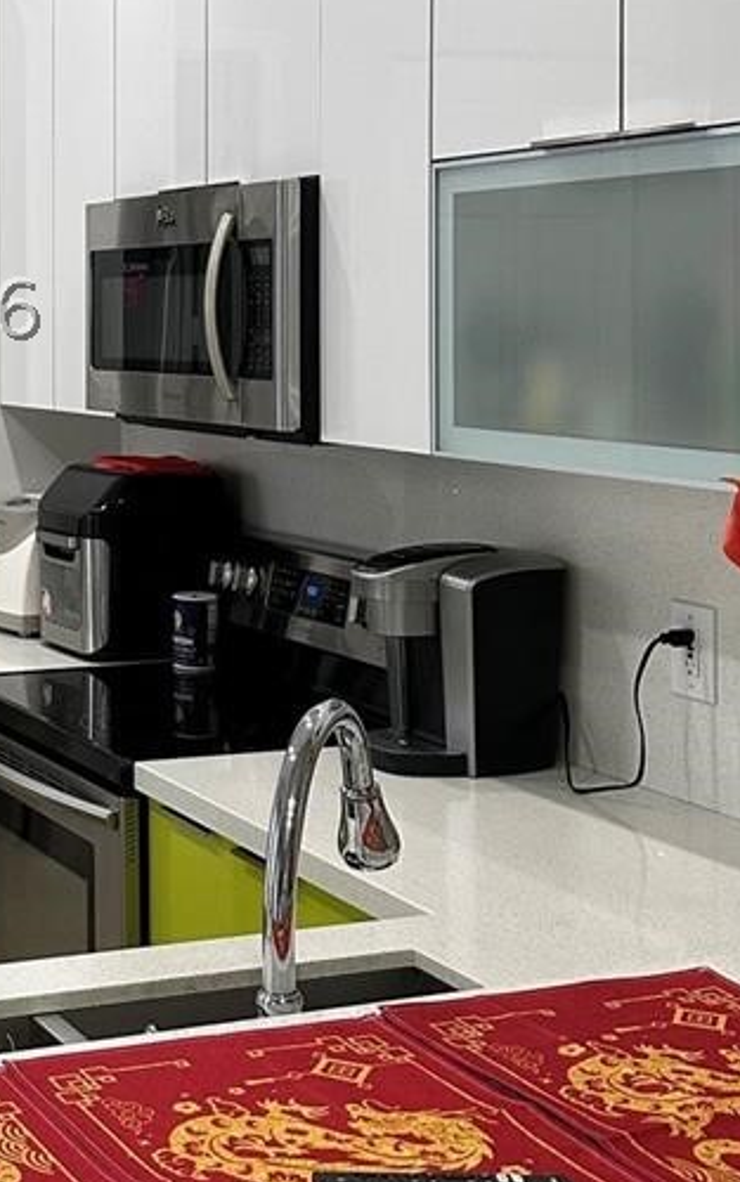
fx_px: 1966
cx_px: -64
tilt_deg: +1.9
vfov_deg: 32.9
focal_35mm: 61
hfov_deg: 20.4
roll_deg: +0.5
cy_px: 307
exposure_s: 1/120
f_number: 1.78
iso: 200
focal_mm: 6.86
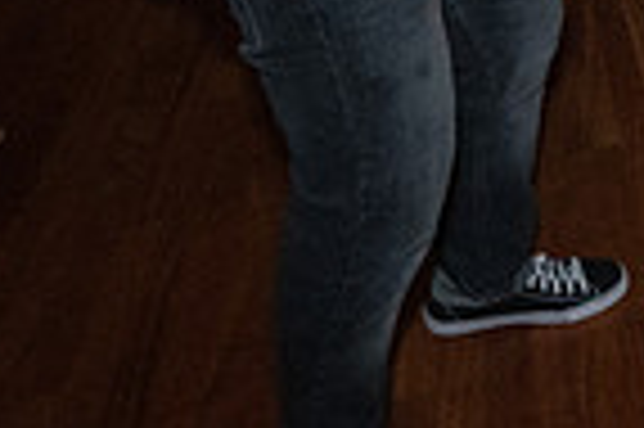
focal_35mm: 65
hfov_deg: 24.6
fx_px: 1161
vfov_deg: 17.4
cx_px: 946
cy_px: -313
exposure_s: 1/250
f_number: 5.6
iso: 10000
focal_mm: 16
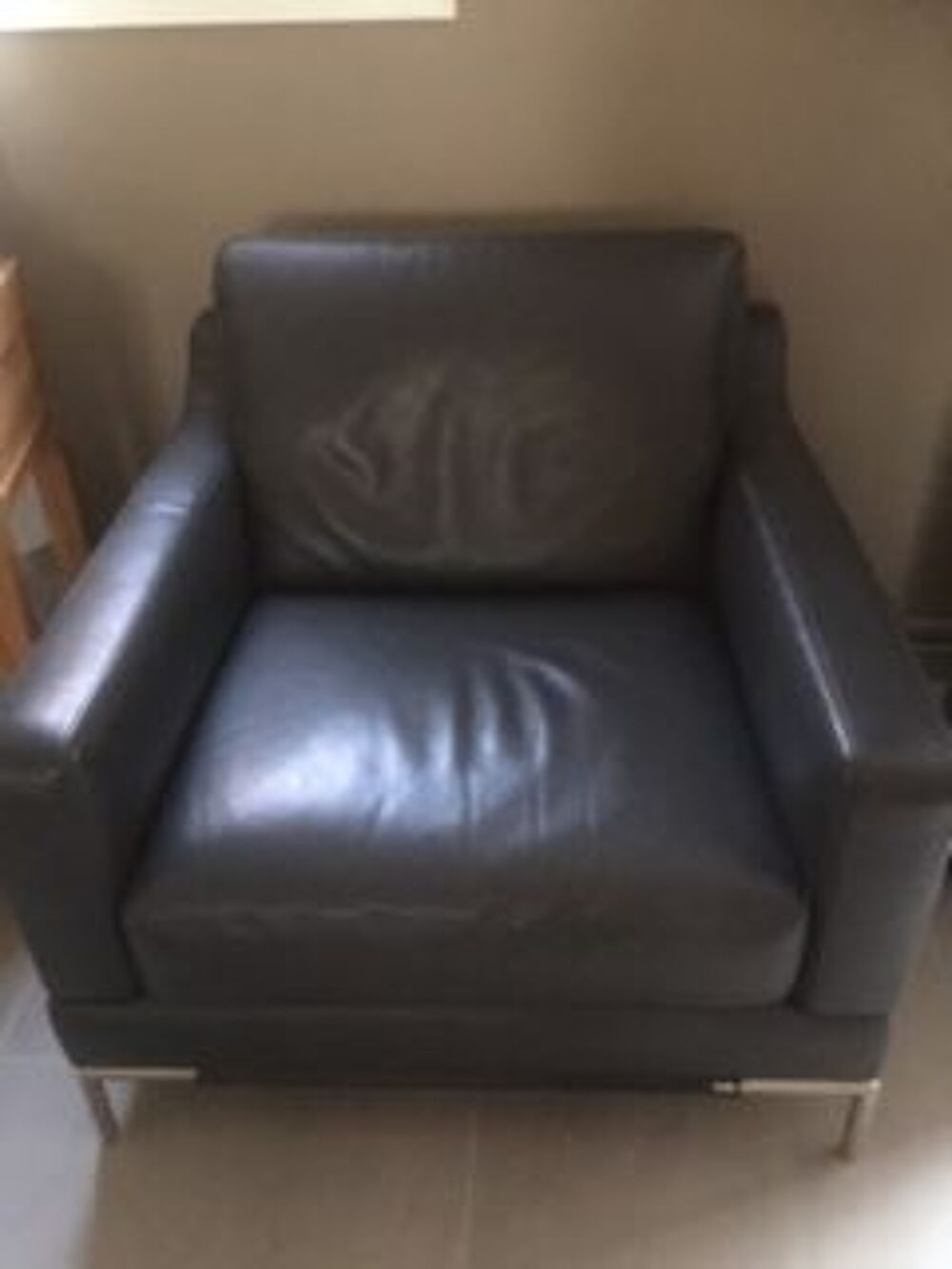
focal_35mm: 29
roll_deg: +1.6
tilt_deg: -34.6
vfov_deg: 61.7
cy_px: 634
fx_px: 1063
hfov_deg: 48.2
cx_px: 476
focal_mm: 4.15
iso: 640
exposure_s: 1/17
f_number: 2.2
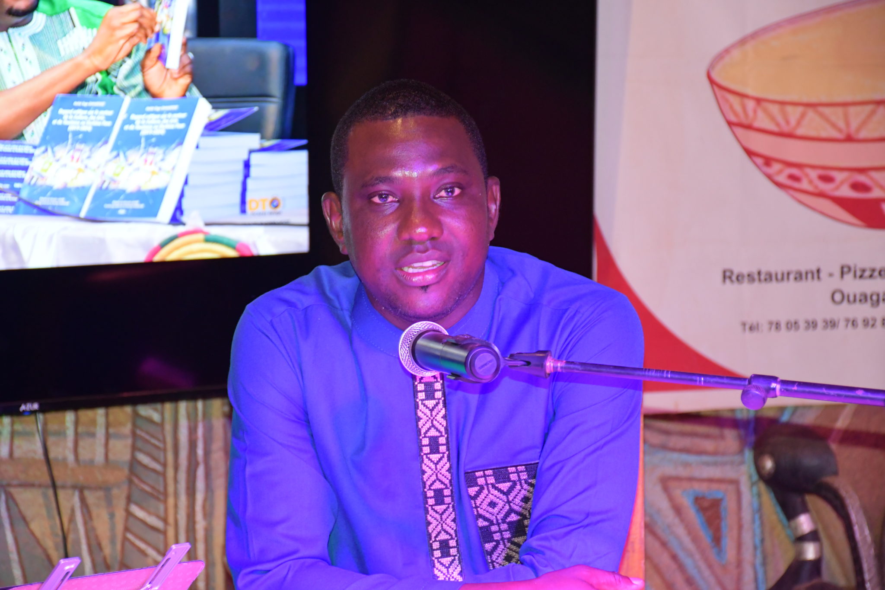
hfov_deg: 15.2
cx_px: 442
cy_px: 295
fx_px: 3318
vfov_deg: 10.2
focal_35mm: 135
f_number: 5.3
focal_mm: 90
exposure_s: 1/60
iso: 2500
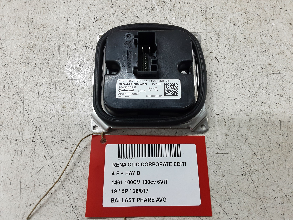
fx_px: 229
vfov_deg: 51.4
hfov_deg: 65.3
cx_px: 146
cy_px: 110
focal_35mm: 27
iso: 100
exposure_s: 1/50
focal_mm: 2.91
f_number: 1.9
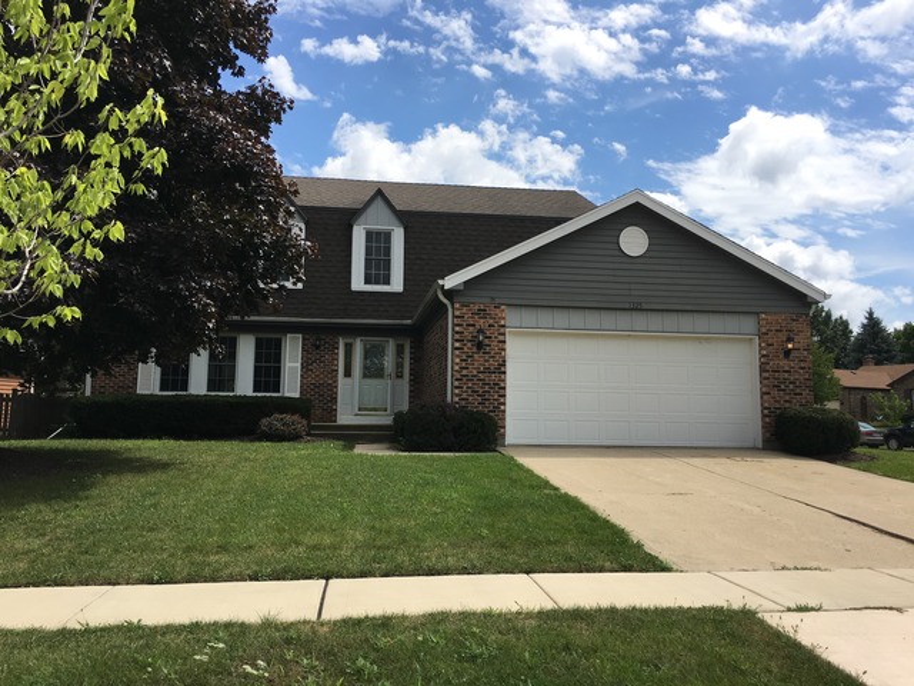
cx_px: 457
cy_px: 343
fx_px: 766
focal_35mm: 29
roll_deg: -0.9
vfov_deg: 48.2
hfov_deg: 61.7
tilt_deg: +7.4
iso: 25
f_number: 2.2
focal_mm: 4.15
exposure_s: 1/2262
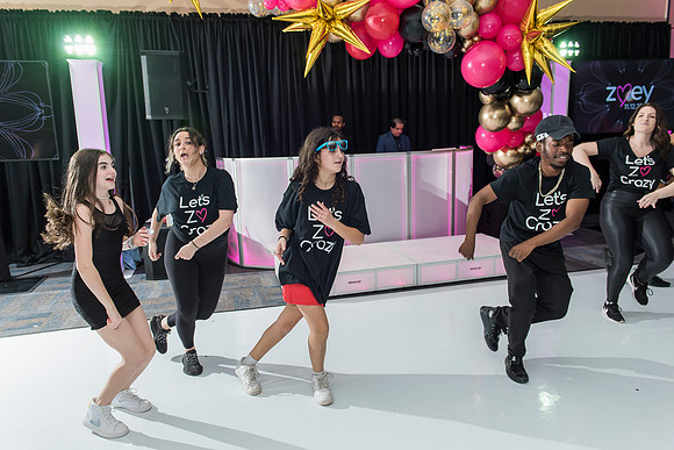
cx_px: 337
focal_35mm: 26
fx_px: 487
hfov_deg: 69.4
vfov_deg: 49.6
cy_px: 225
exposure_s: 1/100
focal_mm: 26
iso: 800
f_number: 4
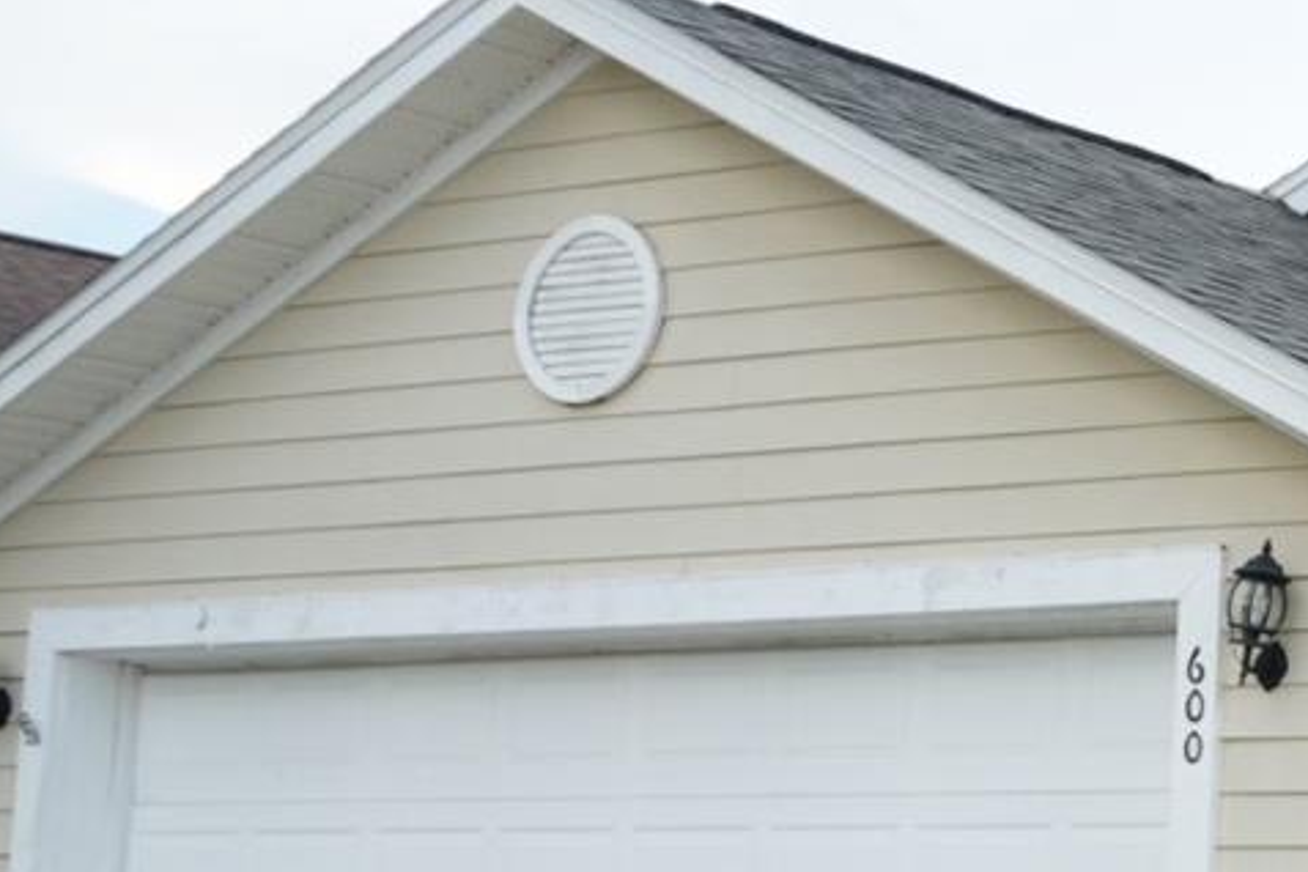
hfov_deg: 18.8
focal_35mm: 94
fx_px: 3415
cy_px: 564
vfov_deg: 14.5
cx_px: 2037
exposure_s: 1/2000
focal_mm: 28
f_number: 3.5
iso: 500
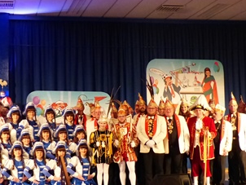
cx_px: 78
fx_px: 512
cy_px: 101
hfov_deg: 26.8
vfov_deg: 20.5
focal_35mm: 72
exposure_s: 1/60
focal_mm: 6
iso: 800
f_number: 2.8
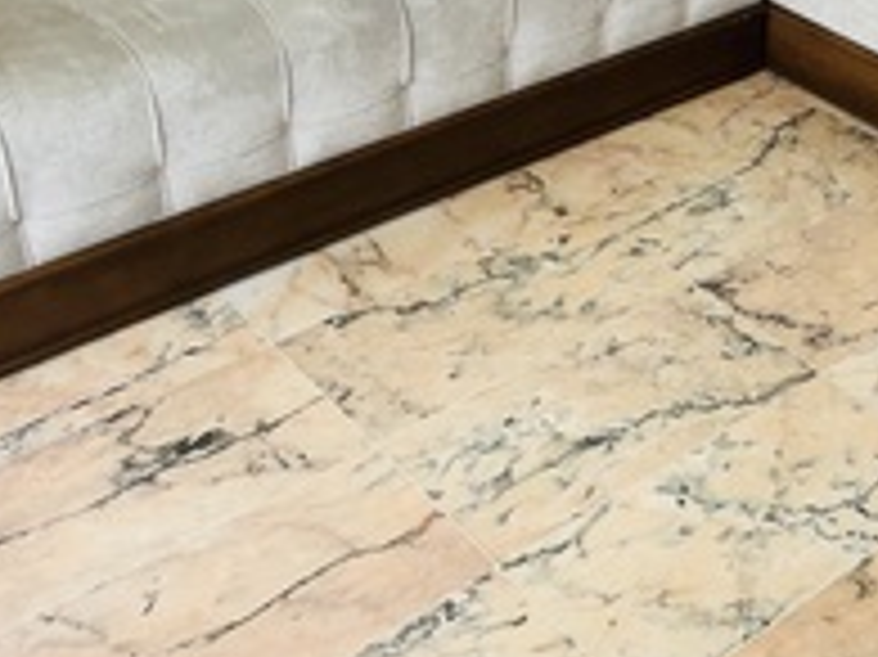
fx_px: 1546
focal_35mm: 61
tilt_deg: -28.0
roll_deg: -1.7
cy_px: 74
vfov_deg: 23.4
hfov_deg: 30.8
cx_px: 727
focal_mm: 5.7
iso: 125
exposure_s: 1/121
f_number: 1.5
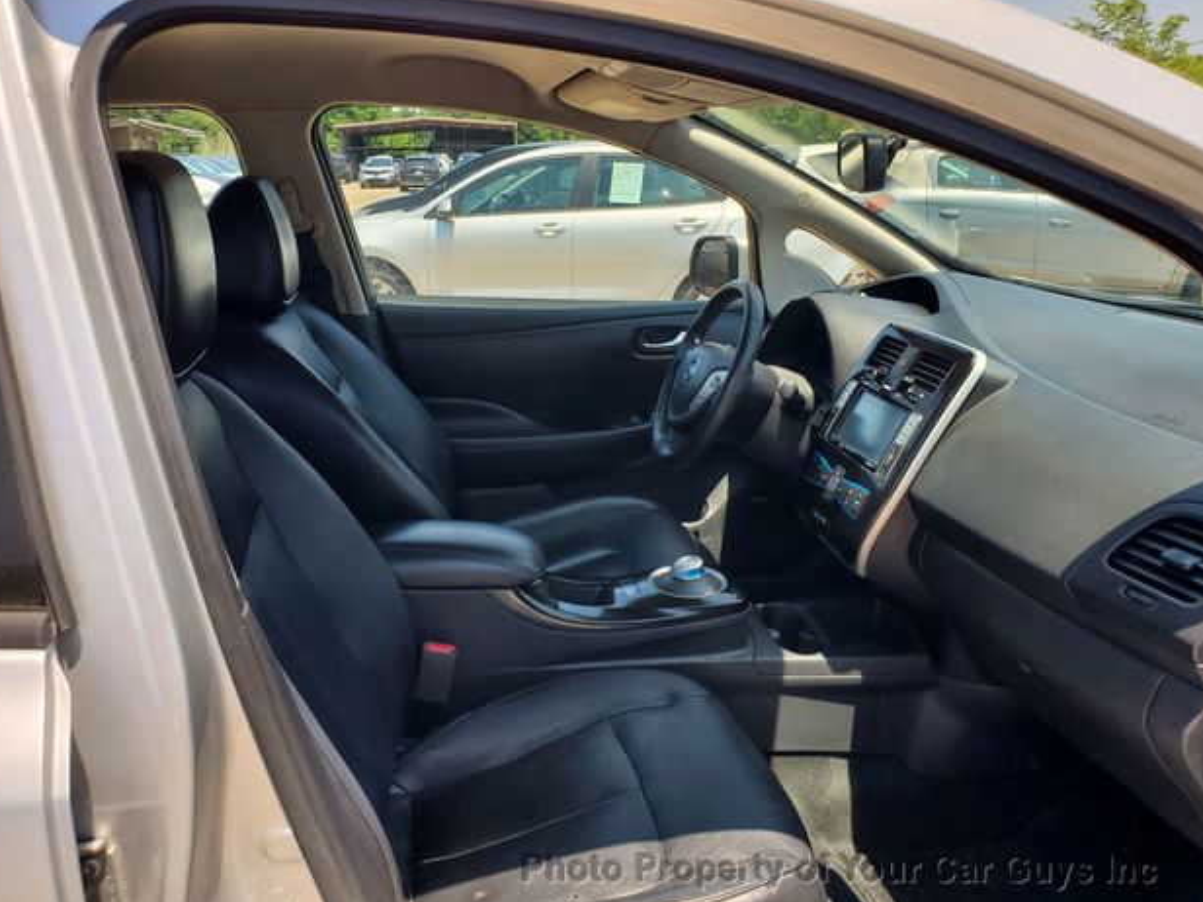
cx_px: 596
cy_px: 441
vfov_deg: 51.4
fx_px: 938
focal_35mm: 27
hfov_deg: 65.3
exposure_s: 1/697
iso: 50
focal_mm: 4.3
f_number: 2.4
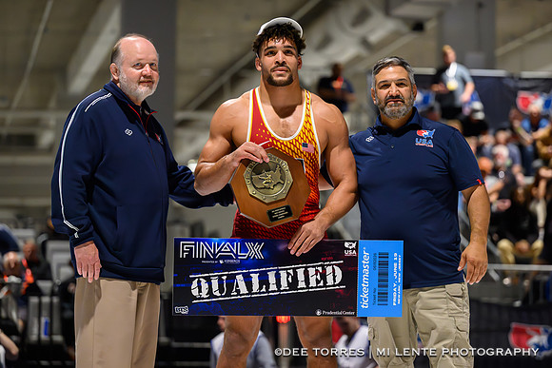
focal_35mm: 127
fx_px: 1951
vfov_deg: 10.8
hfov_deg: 16.1
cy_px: 160
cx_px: 291
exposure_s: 1/800
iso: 9000
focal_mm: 110
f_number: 2.8
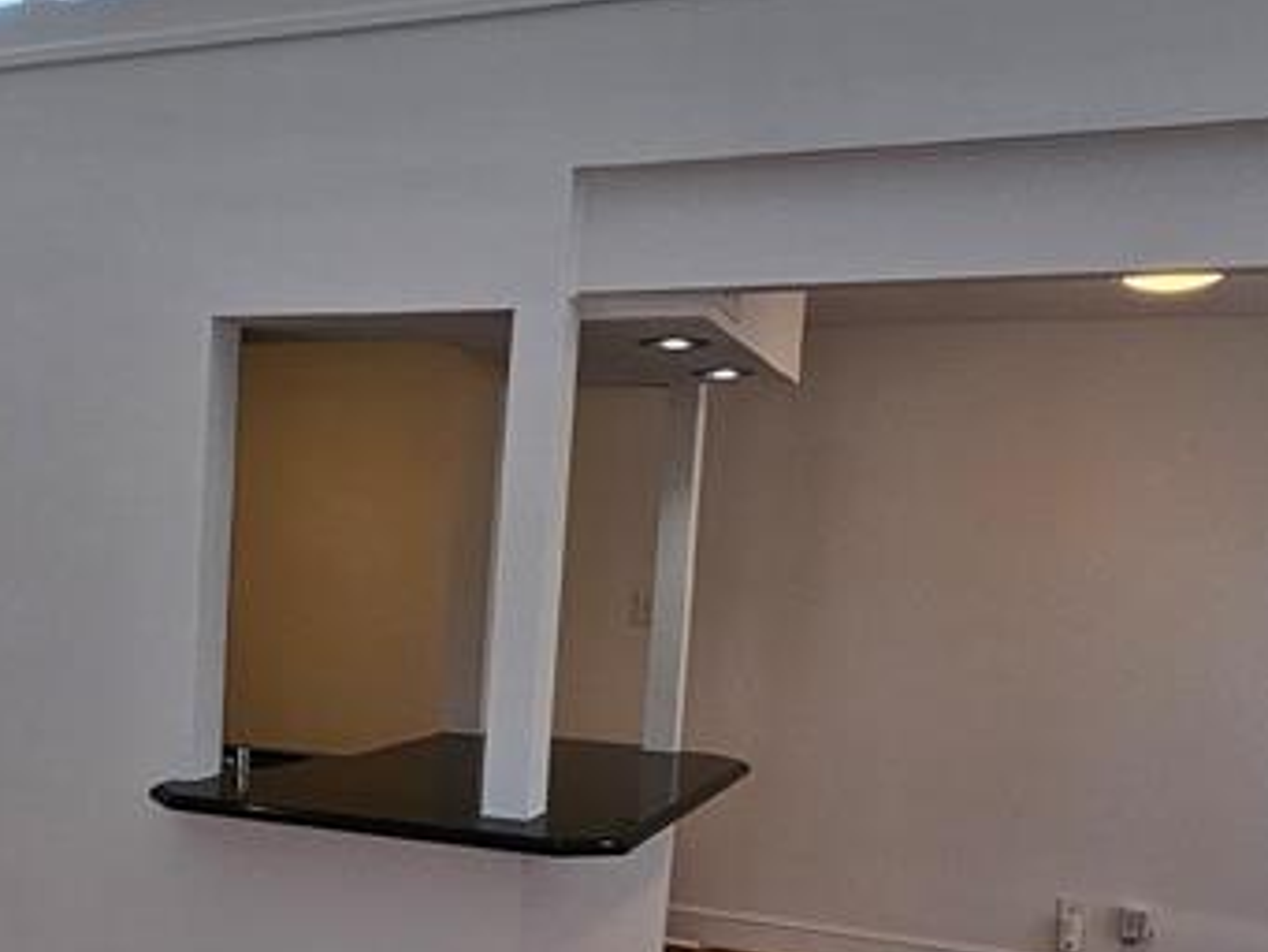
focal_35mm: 39
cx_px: 223
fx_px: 1429
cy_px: 759
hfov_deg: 45.0
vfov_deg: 35.7
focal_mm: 2.2
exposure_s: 1/207
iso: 125
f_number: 2.2
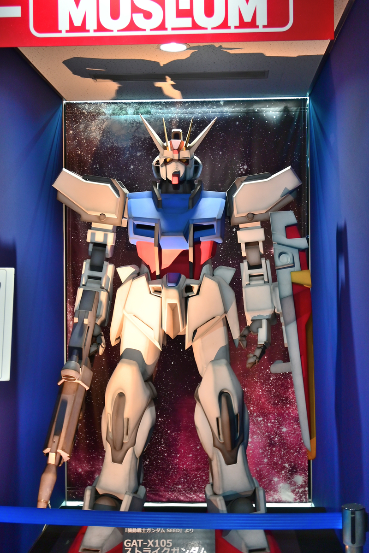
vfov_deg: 41.1
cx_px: 184
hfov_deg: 28.1
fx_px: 738
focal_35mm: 48
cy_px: 276
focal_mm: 32.5
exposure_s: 1/13
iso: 400
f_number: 5
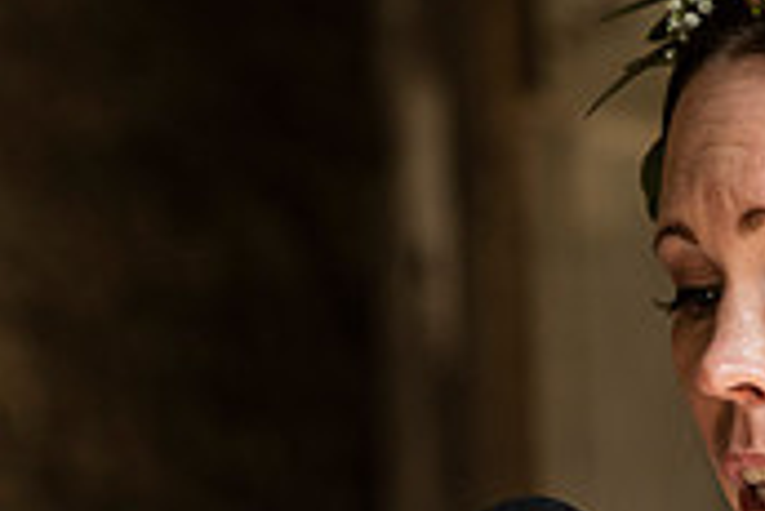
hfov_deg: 3.1
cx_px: 645
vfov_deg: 2.0
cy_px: 482
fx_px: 14313
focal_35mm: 673
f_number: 3.5
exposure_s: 1/1000
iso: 400
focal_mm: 200
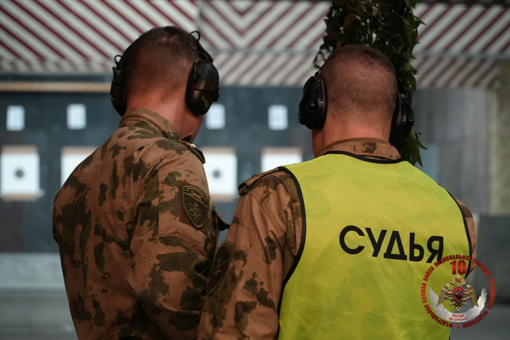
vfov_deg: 11.9
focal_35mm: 116
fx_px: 1636
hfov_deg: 17.7
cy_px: 170
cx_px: 255
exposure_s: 1/160
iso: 2500
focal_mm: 77
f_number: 4
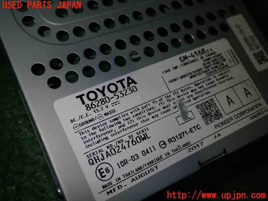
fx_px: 294
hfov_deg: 49.0
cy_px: 100
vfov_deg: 37.7
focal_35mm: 38
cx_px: 134
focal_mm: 6.83
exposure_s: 1/40
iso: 200
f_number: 8
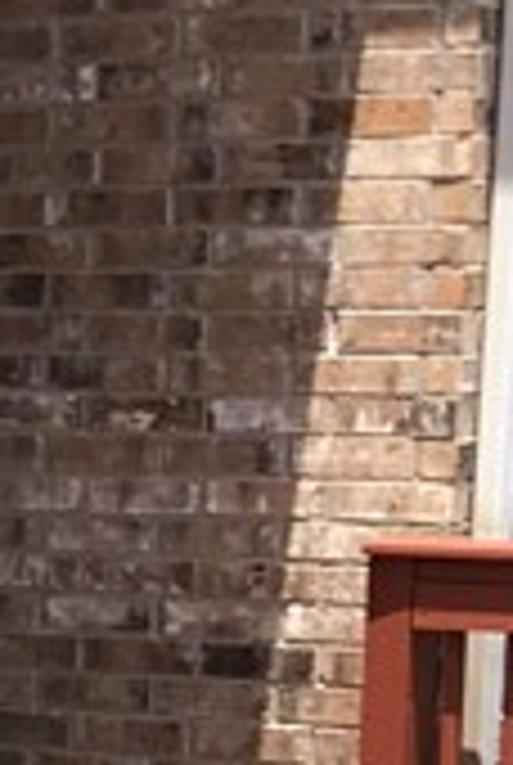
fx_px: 3725
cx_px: -616
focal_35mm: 175
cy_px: 1305
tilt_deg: -15.0
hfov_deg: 7.5
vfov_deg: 11.1
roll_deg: +1.5
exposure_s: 1/1114
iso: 20
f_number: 1.8
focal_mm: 3.99
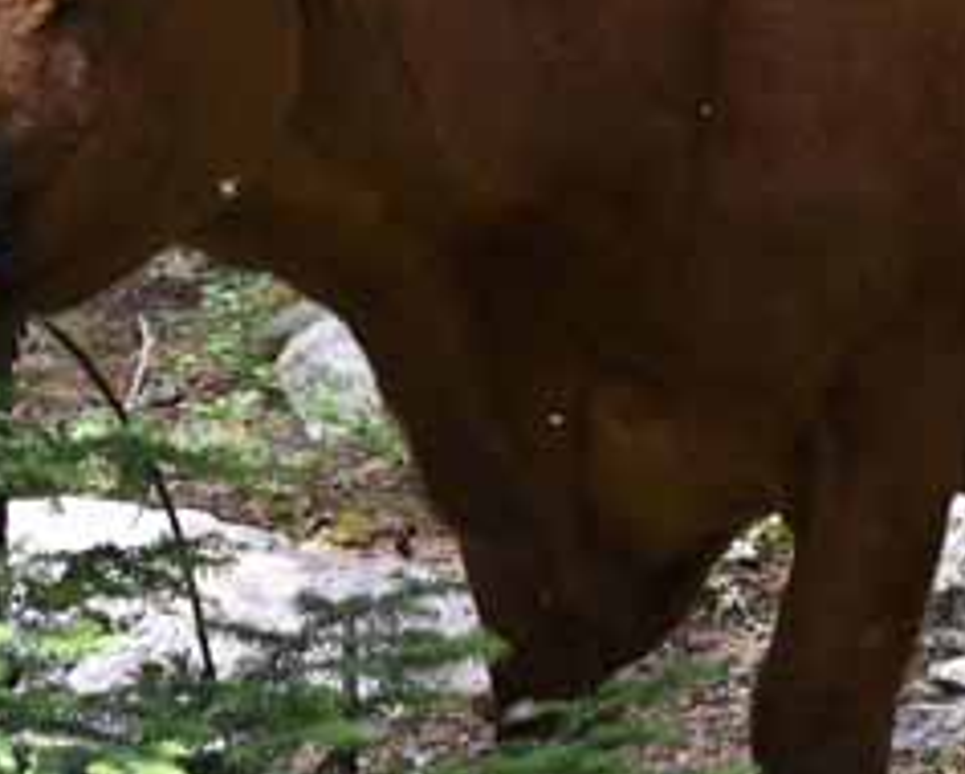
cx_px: 794
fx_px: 10862
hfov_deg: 5.1
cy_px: 6
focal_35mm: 380
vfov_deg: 4.1
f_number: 4
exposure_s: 1/125
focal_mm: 120
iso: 110
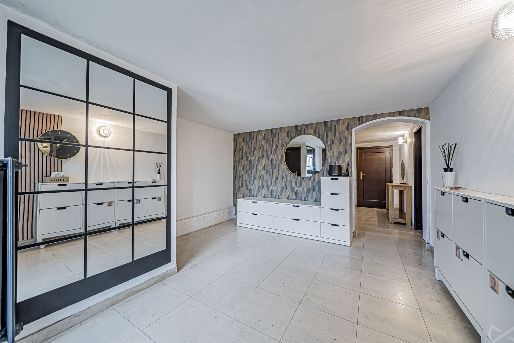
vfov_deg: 85.4
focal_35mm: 13
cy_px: 169
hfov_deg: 108.3
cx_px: 255
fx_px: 186
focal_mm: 12
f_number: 7.1
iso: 100
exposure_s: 1/2.5
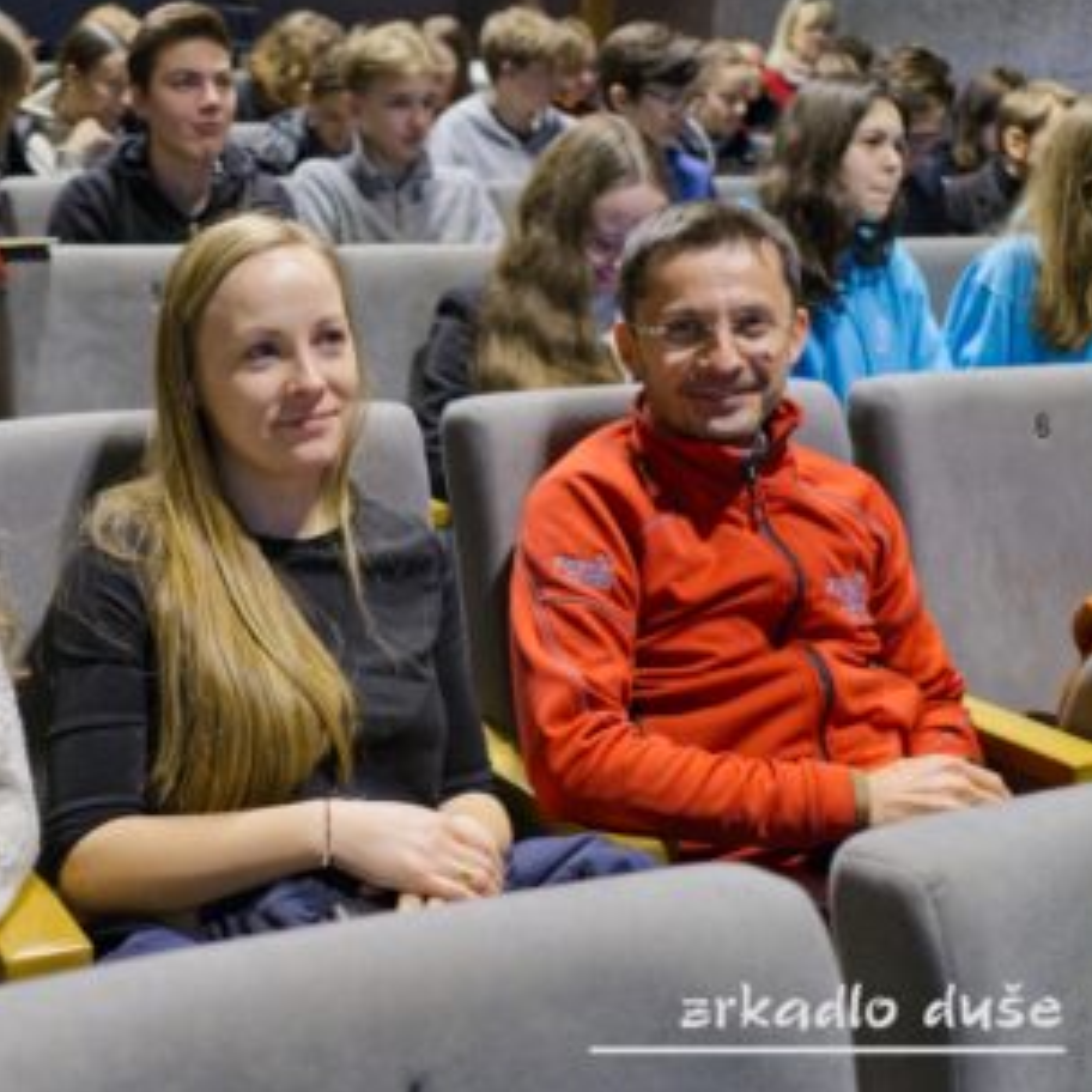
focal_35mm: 49
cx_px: 259
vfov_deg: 34.7
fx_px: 1749
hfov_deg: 33.9
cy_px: 521
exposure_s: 1/160
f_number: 2
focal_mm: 23
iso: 2500
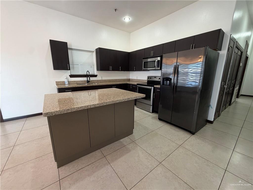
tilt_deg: -12.2
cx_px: 126
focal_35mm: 14
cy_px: 95
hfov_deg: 102.1
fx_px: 102
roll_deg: -0.1
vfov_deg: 85.7
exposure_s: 1/120
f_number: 2.2
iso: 200
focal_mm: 2.22
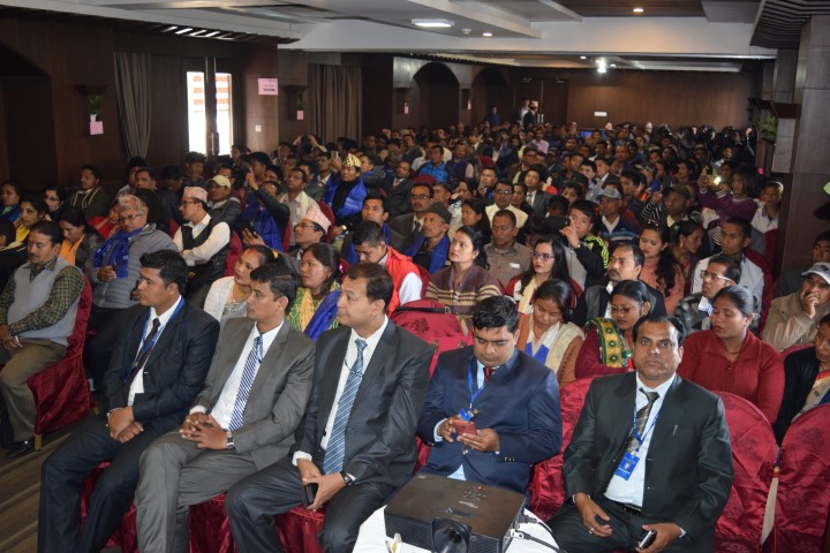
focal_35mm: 34
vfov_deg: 38.4
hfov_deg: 55.1
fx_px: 795
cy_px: 276
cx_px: 415
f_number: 3.8
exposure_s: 1/60
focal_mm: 23
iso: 900
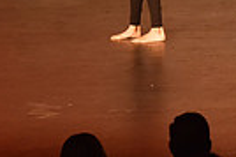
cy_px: -59
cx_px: 391
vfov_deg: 3.3
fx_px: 2691
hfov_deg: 5.0
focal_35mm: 411
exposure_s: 1/250
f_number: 4.5
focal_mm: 95
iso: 2000
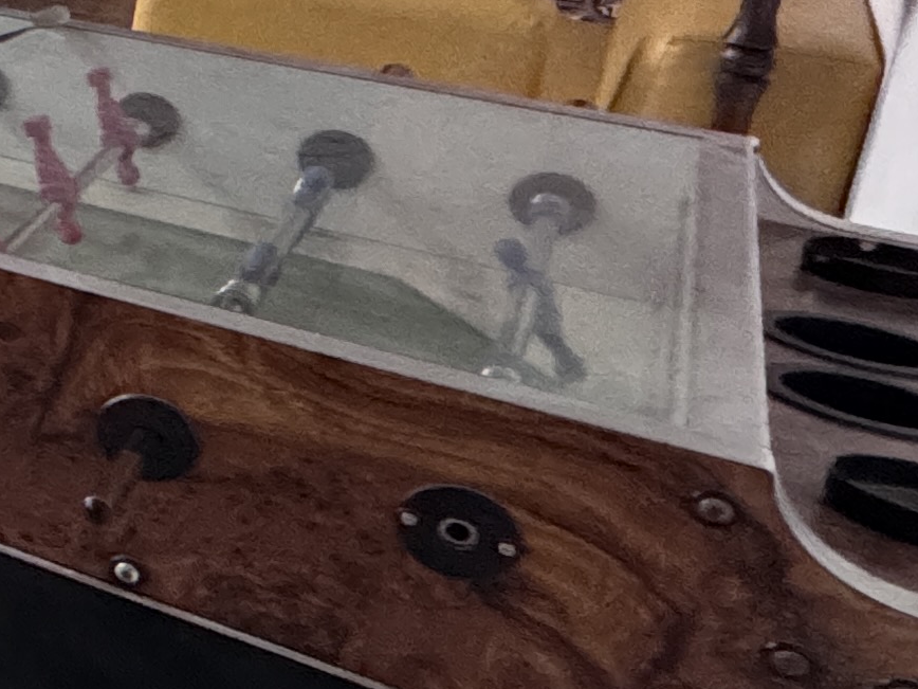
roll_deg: +0.3
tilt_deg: -13.6
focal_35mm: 65
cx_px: -1008
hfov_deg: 17.9
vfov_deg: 21.6
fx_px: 1724
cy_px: -34
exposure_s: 1/50
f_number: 2.2
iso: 640
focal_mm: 2.22
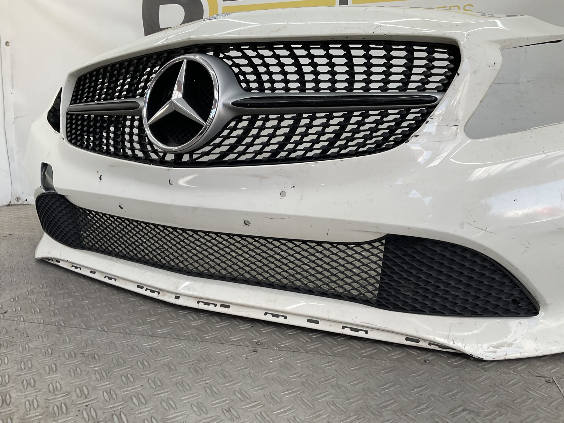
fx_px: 472
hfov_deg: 61.7
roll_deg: -0.9
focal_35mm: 29
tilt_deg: -11.6
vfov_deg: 48.2
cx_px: 282
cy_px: 212
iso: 16
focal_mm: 3
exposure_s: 1/130
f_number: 1.8
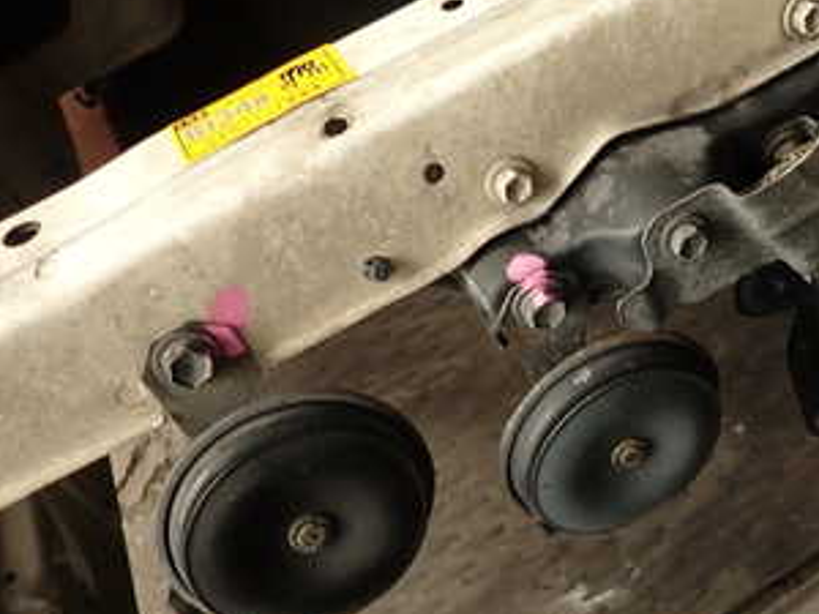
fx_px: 1183
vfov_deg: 29.1
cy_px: 308
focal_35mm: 50
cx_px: 685
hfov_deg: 36.5
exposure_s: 1/80
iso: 100
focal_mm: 4.5
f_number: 2
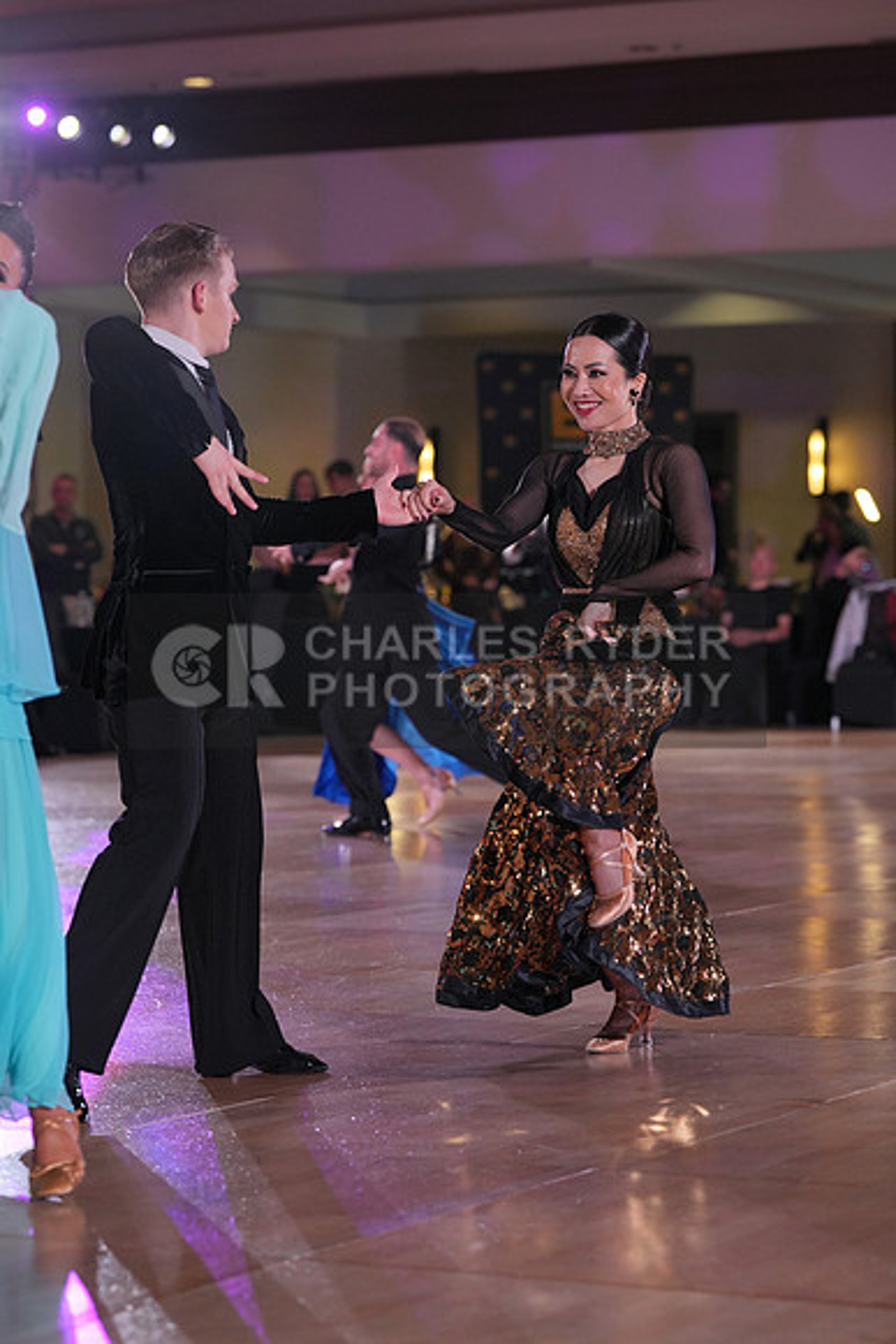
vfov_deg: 19.6
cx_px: 448
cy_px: 672
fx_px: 3880
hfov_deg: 13.2
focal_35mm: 104
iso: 1600
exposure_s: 1/500
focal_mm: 104
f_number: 4
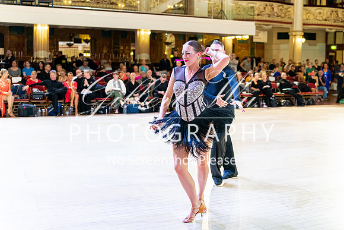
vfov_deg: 29.1
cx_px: 204
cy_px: 95
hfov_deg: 42.4
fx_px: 441
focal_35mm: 46
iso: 4000
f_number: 2.2
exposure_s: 1/640
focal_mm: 39
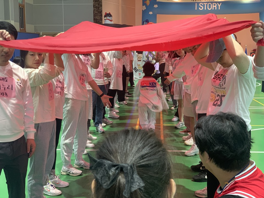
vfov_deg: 28.0
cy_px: 99
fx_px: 397
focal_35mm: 52
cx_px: 132
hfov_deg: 36.8
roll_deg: -0.2
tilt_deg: -5.9
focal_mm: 6
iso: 200
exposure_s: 1/60
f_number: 2.4
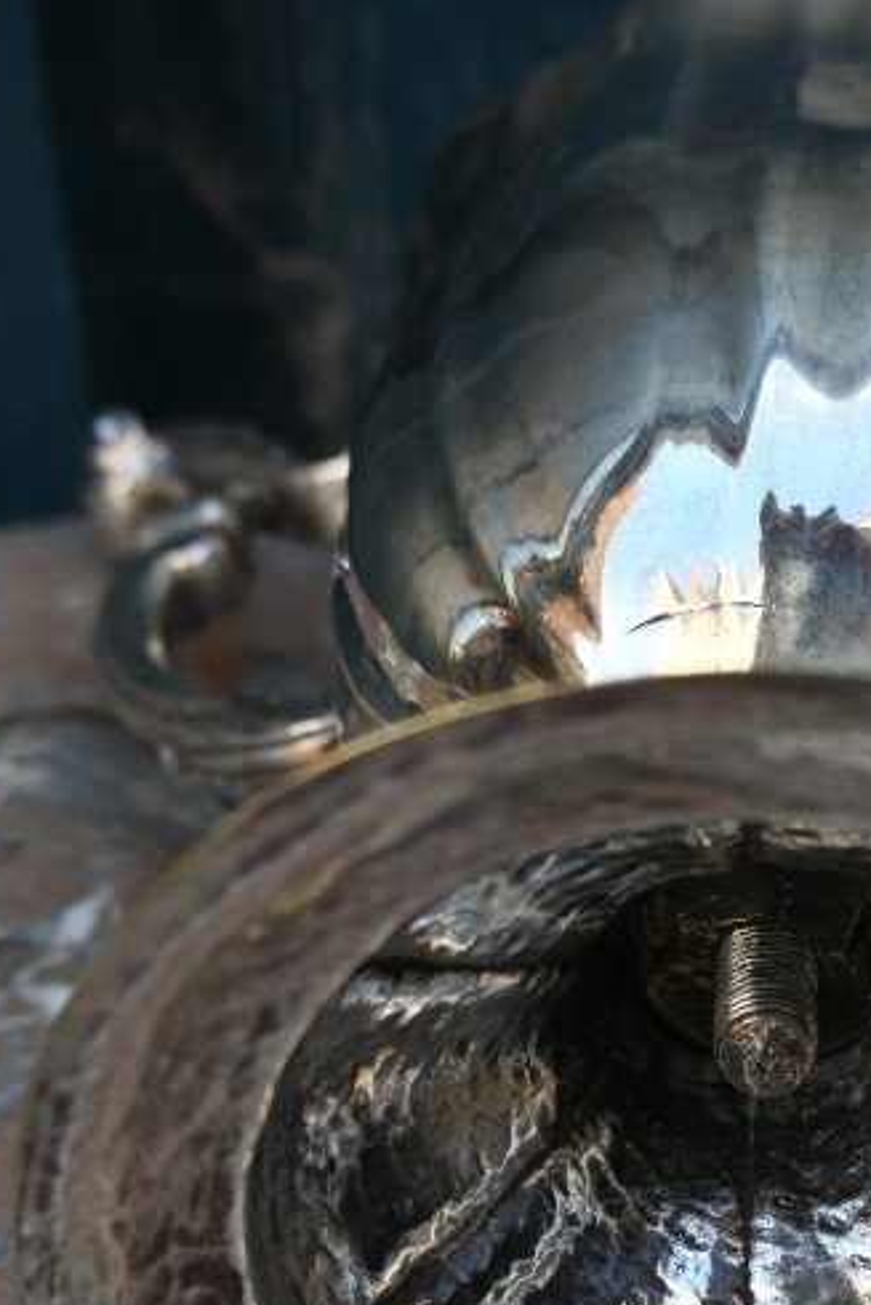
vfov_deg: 27.2
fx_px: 2597
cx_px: 860
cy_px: 1190
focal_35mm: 72
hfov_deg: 18.6
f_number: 4.5
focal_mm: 19.5
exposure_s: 1/250
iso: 200
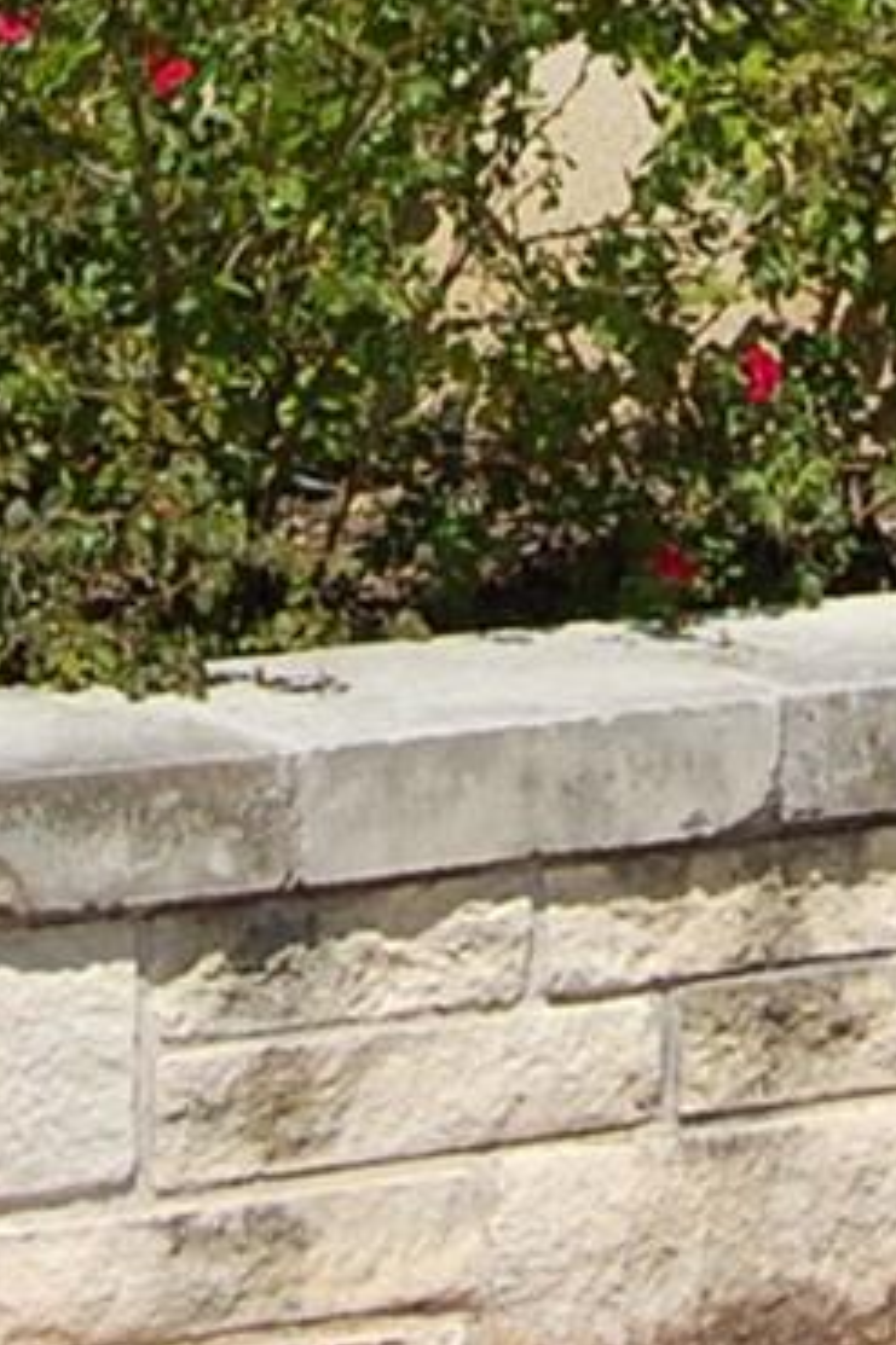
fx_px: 8034
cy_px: -1082
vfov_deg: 9.1
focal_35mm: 215
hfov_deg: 6.4
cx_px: 562
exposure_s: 1/500
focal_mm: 26
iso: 200
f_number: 11
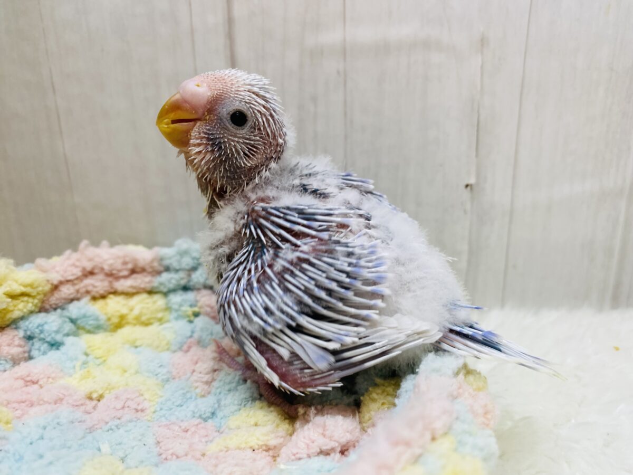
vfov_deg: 54.9
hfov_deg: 69.4
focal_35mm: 25
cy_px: 238
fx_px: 457
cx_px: 316
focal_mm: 4.25
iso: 64
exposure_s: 1/100
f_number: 1.8
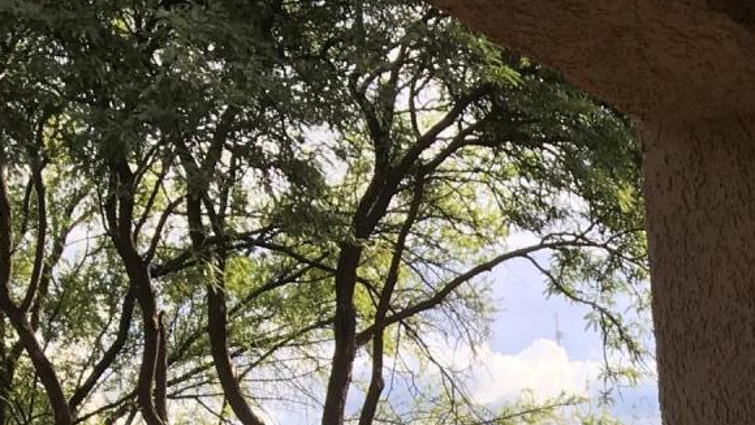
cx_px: 1002
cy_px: 963
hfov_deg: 18.2
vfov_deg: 10.0
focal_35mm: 109
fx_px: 2182
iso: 25
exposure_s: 1/345
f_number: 2.2
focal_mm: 4.15
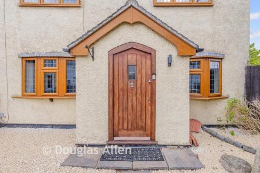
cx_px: 133
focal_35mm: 15
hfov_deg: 100.4
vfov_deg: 77.3
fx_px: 108
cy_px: 86
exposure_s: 1/125
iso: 100
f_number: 8
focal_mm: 14
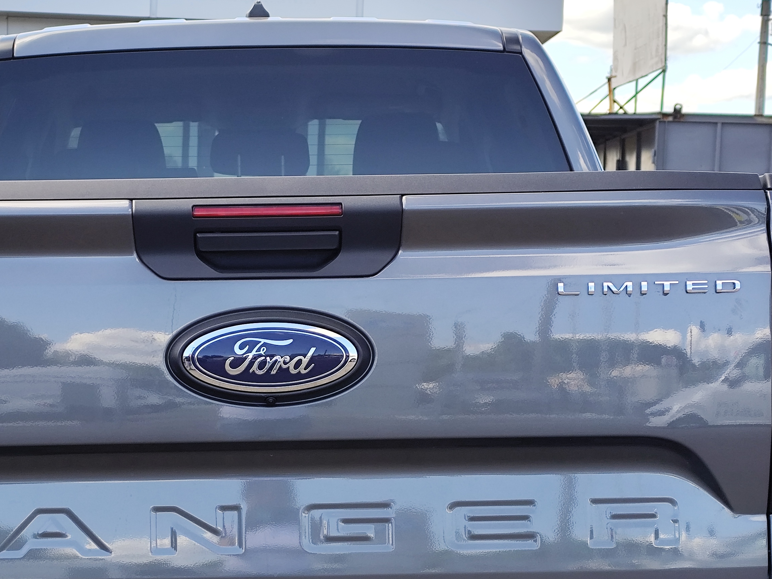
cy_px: 454
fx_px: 1829
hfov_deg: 23.7
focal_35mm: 82
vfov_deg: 17.9
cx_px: 266
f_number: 1.65
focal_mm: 6.19
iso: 50
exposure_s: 1/442
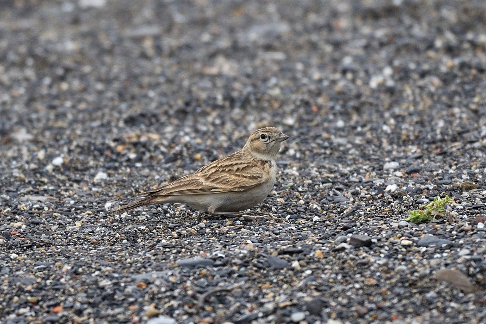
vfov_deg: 1.8
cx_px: 243
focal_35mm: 750
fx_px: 10124
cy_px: 162
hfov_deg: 2.7
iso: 500
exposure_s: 1/1600
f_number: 4
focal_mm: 500
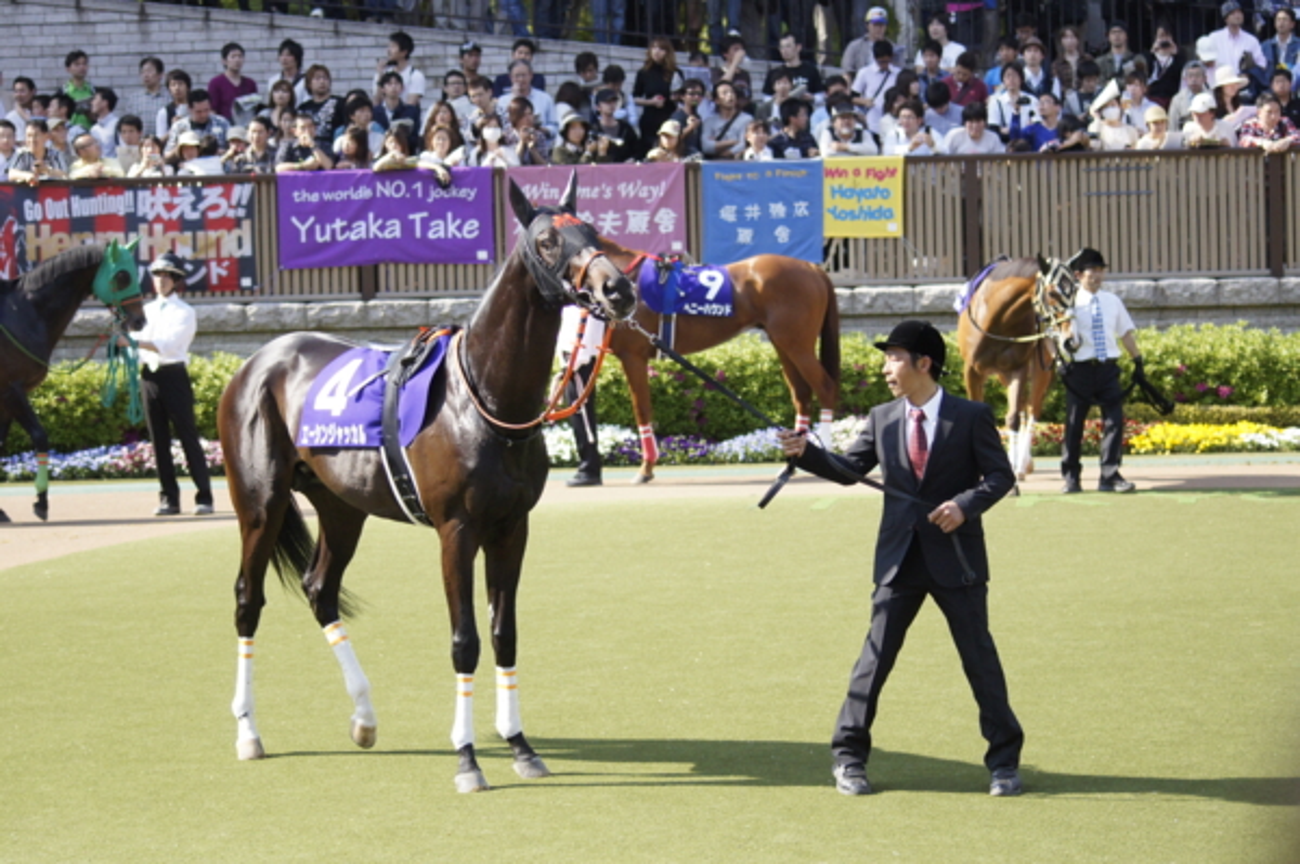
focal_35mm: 105
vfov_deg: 13.0
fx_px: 3788
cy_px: 432
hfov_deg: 19.5
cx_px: 650
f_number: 4
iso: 1000
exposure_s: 1/3200
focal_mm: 70
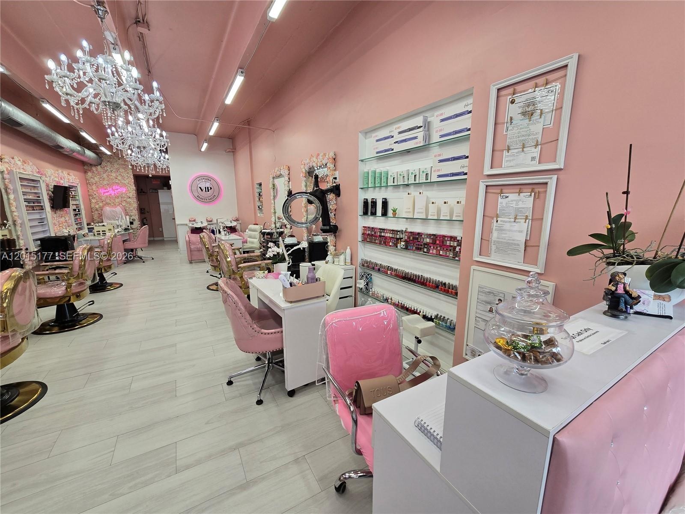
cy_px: 257
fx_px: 257
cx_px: 342
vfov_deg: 89.9
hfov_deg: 106.2
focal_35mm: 13
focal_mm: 2.2
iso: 64
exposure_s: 1/120
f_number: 2.2
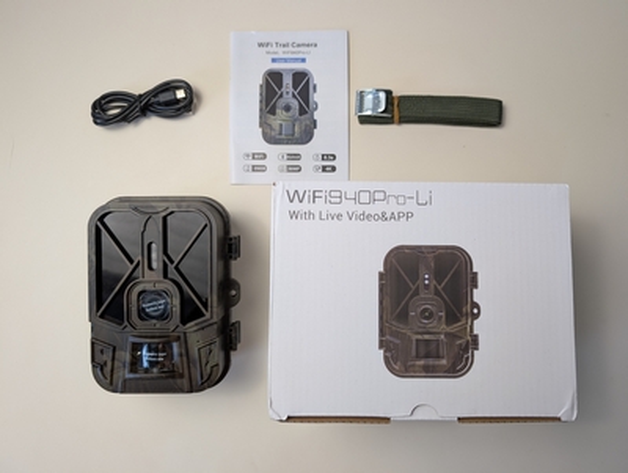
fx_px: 436
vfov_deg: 56.9
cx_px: 314
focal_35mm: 24
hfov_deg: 71.5
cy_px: 236
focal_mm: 6.9
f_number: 1.68
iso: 33
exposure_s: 1/42.4
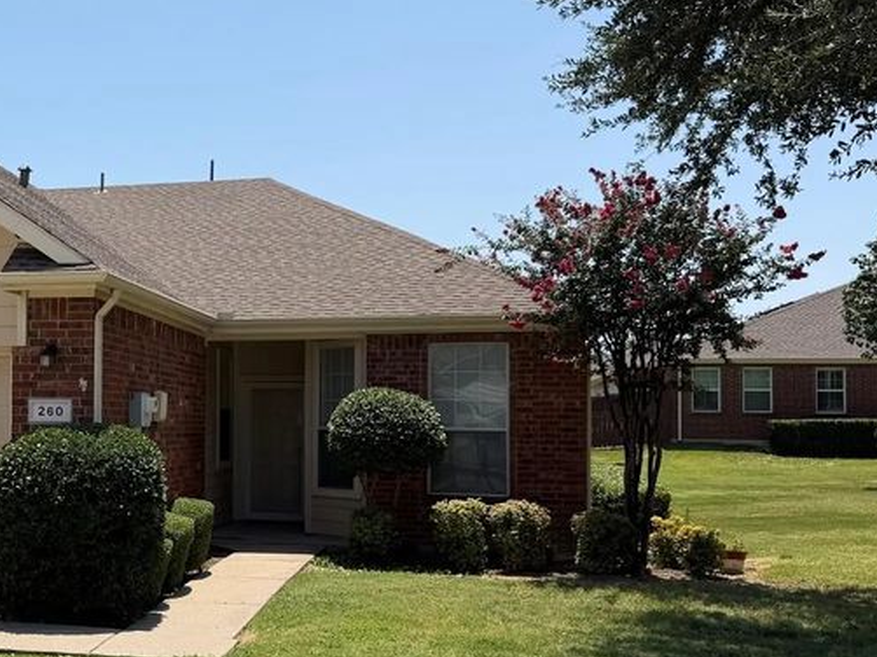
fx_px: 1241
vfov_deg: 29.6
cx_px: 101
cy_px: 377
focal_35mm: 49
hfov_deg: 36.7
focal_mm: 6.76
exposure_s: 1/5319
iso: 80
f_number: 1.78
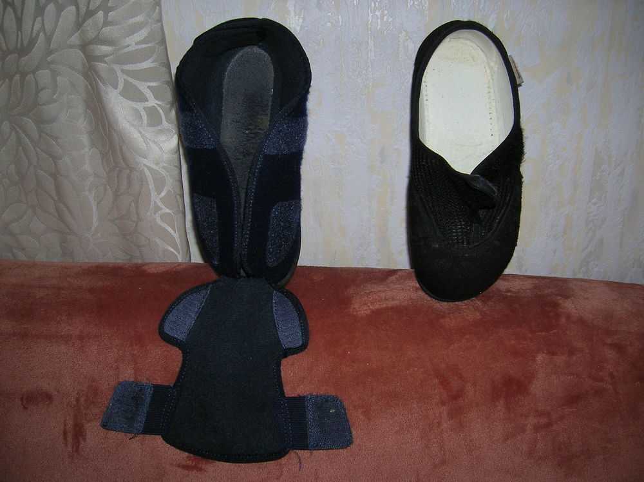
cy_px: 241
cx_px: 322
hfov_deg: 54.0
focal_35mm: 34
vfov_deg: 41.7
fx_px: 632
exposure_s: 1/60.1
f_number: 2.9
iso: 50
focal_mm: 5.7
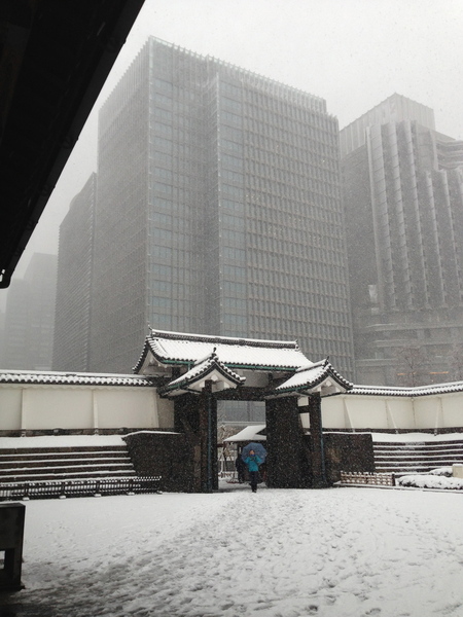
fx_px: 589
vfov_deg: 55.4
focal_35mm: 33
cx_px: 232
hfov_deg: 42.9
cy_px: 308
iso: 50
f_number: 2.4
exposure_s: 1/120
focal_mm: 4.13
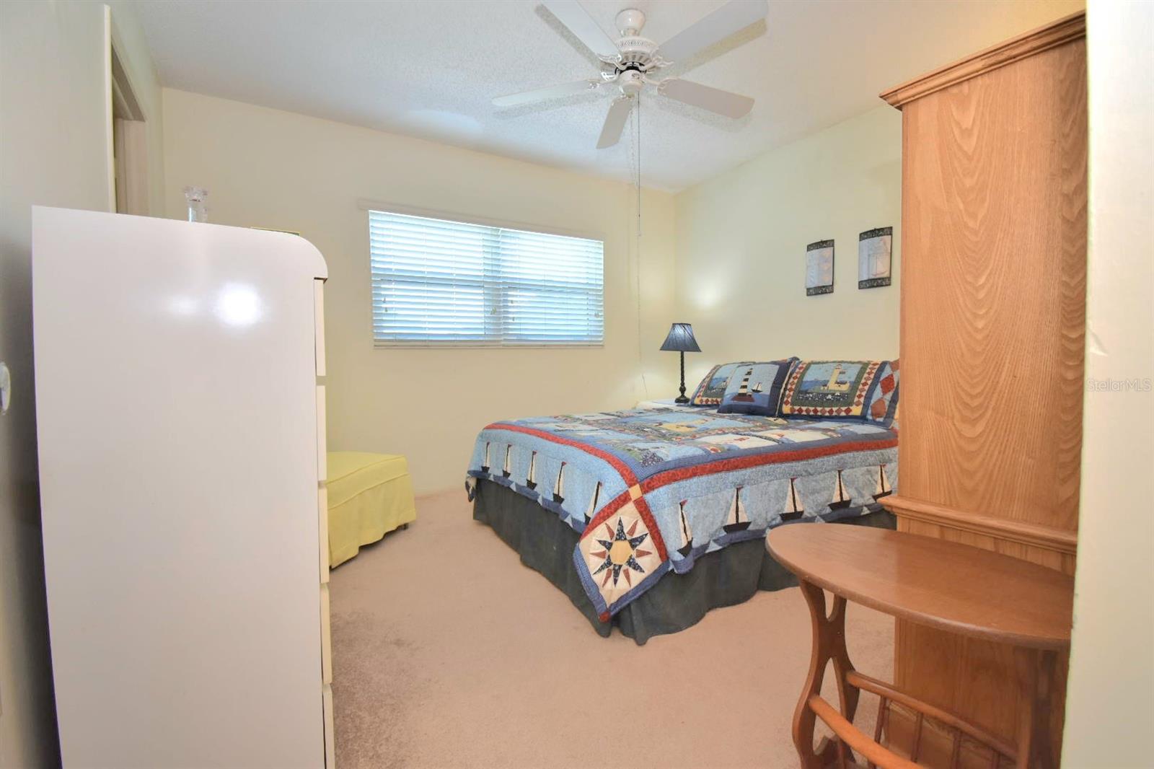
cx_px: 577
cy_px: 384
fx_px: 481
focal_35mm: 15
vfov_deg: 77.3
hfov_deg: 100.4
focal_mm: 10
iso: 500
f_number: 4.5
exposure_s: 1/60.2
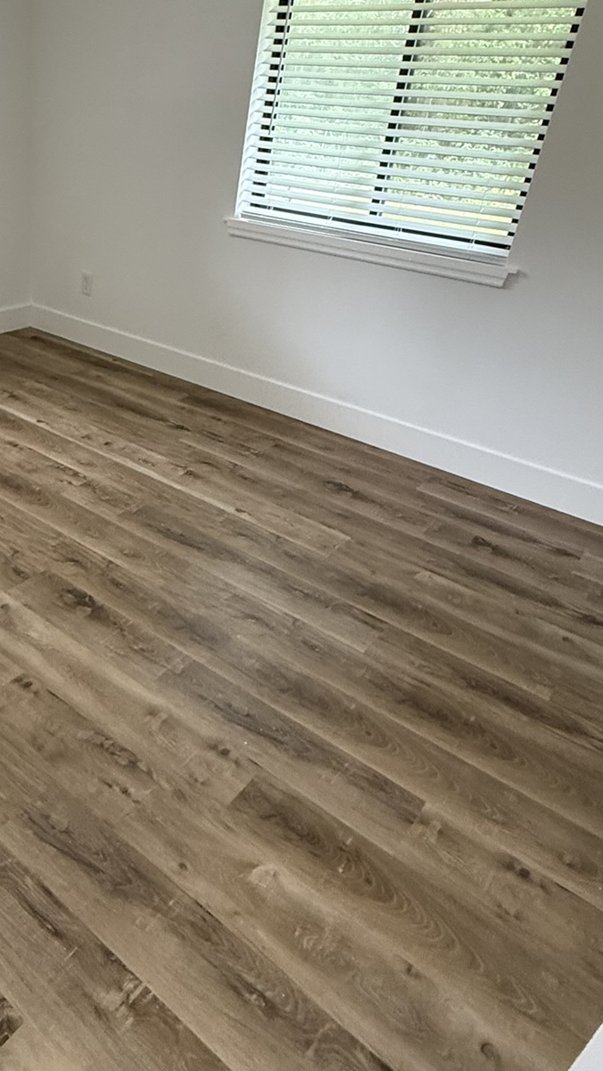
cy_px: 485
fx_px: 739
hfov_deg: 42.0
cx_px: 102
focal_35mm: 26
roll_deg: -4.7
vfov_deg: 71.7
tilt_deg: -29.2
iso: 500
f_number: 2.2
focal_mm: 2.22
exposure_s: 1/60
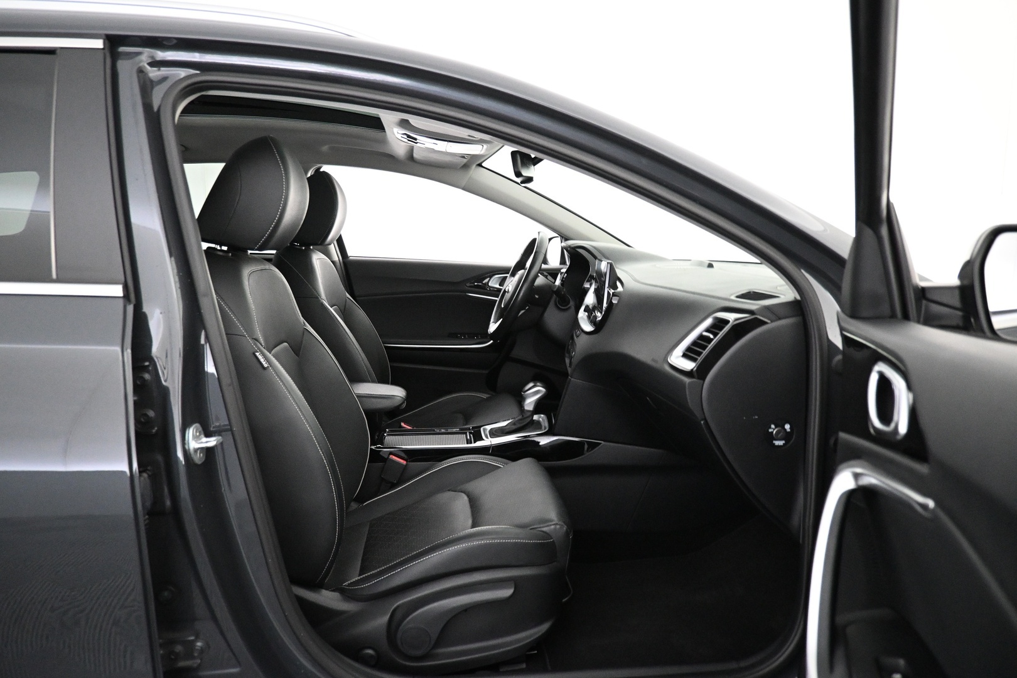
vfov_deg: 53.1
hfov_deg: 73.7
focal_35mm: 24
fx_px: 678
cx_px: 508
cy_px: 339
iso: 4000
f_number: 3.5
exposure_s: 1/60
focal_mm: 16
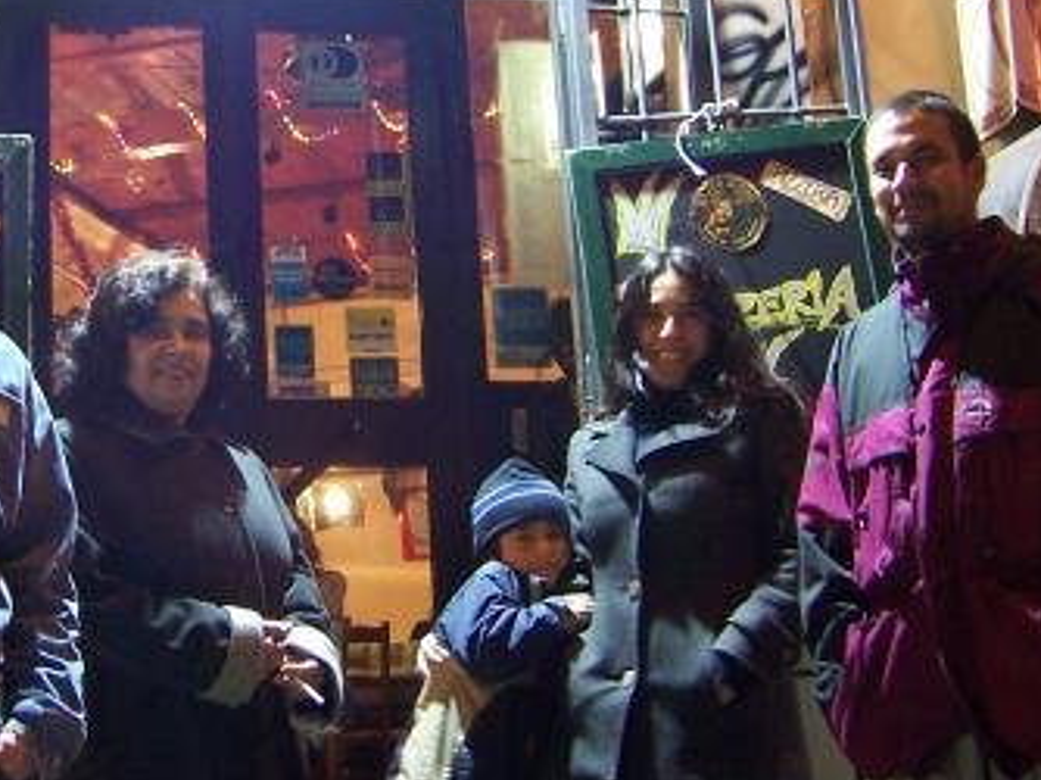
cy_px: 259
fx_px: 2074
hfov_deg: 27.7
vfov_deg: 21.2
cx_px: 224
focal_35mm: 69
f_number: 3
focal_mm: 6
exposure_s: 1/2
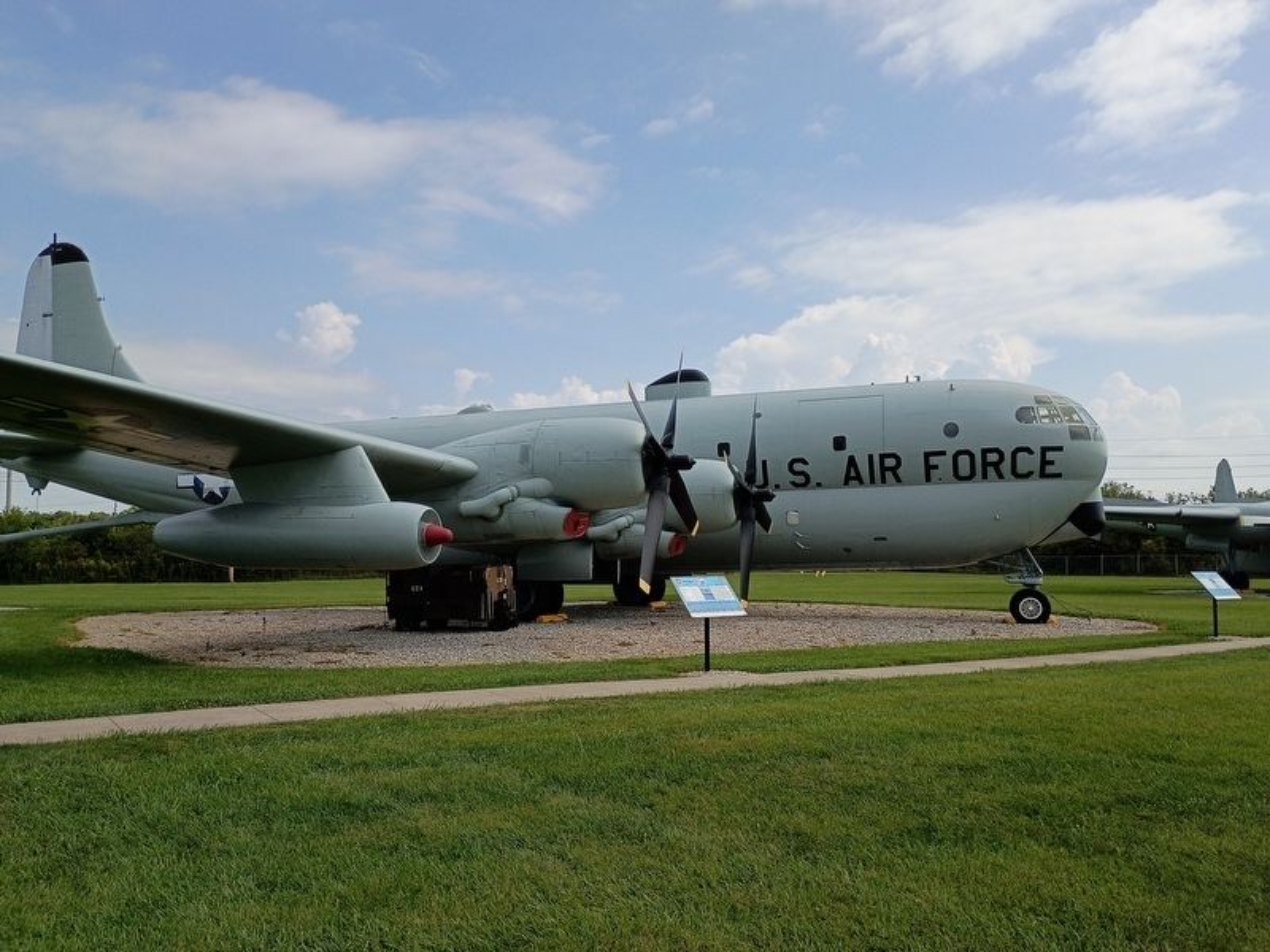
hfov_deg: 61.7
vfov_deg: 48.2
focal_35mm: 29
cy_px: 476
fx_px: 1064
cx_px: 635
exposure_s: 1/1634
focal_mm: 4.27
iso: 106
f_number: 1.8
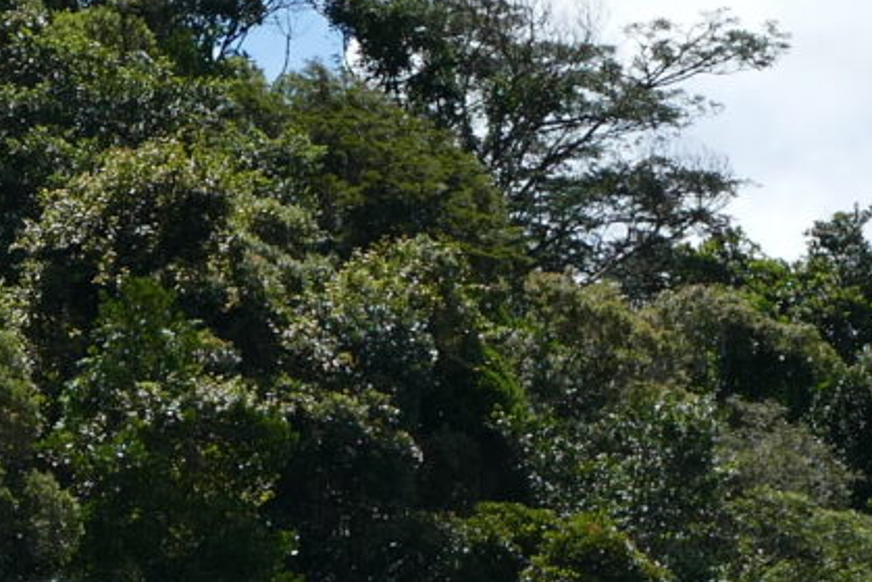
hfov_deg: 7.2
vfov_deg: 4.8
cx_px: 535
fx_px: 6956
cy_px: 550
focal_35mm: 287
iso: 125
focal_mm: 17.27
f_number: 4.5
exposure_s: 1/1000
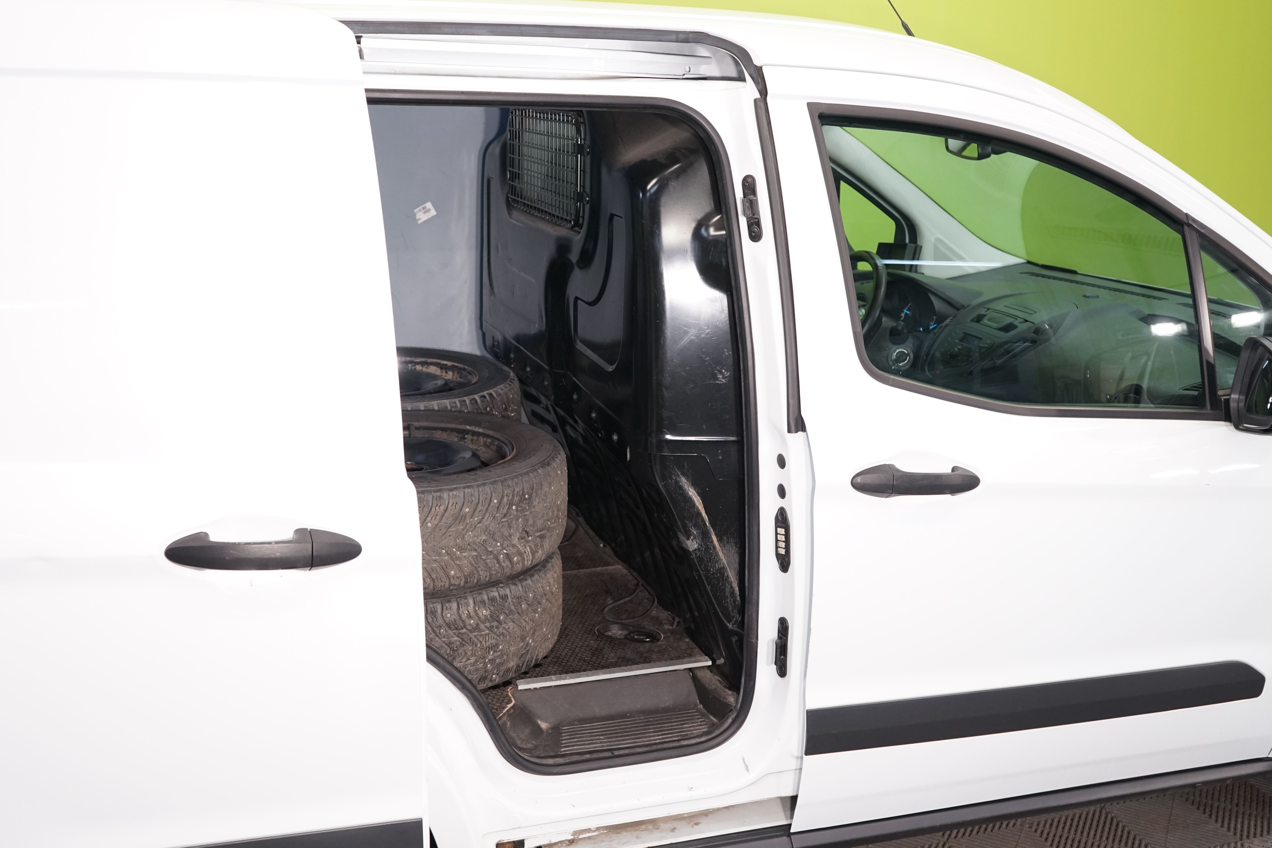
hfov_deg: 53.1
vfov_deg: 36.9
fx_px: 1272
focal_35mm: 36
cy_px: 416
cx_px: 644
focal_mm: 35
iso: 1250
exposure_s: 1/100
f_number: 5
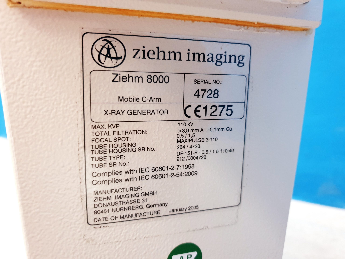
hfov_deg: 67.3
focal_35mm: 26
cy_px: 130
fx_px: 259
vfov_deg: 53.1
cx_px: 172
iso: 320
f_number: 1.5
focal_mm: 4.3
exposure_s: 1/33
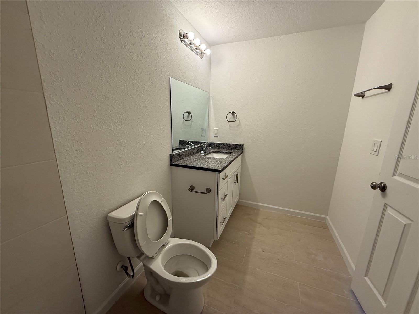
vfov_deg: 85.7
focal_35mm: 14
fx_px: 169
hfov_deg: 102.1
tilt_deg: -13.0
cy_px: 157
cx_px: 210
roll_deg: -0.9
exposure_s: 1/120
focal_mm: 2.22
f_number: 2.2
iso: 125
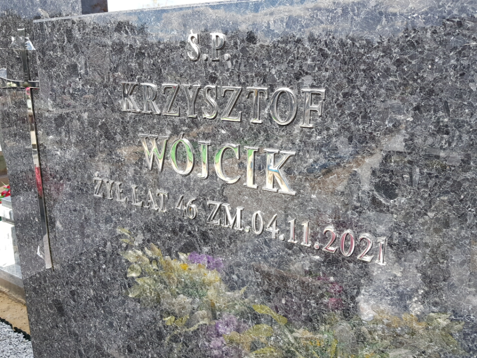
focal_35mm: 26
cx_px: 238
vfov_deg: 53.1
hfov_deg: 67.3
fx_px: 358
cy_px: 179
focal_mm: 4.2
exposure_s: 1/594
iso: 40
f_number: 1.7
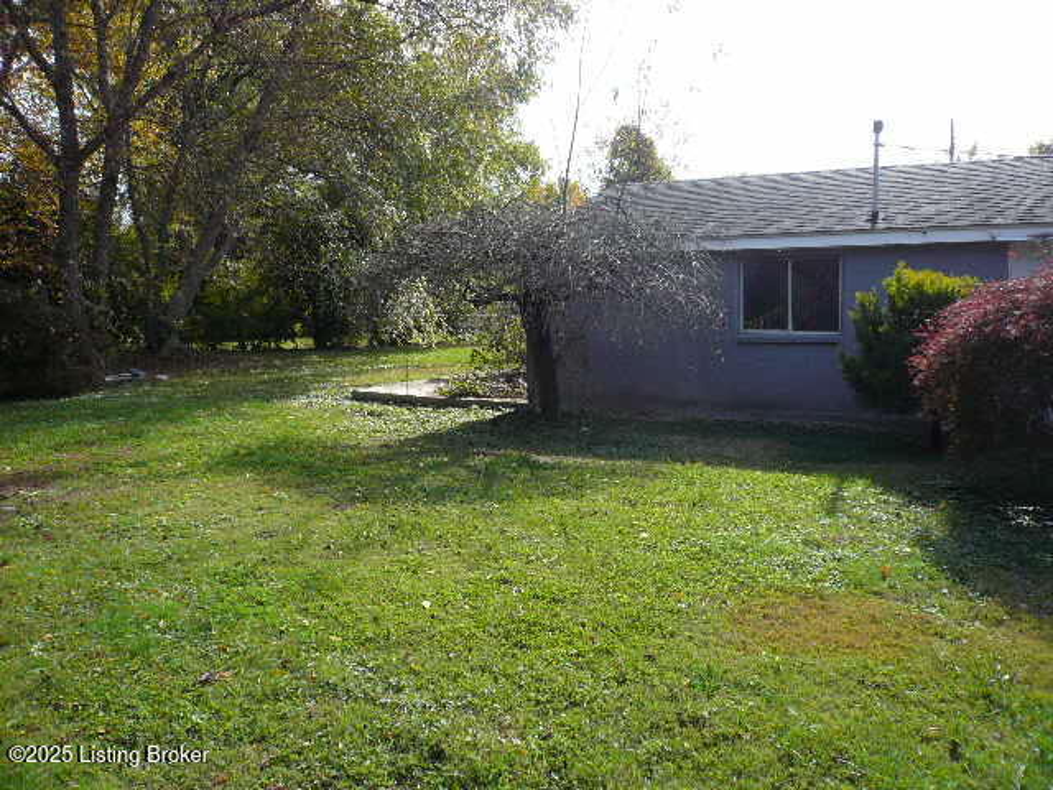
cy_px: 395
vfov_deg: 49.7
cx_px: 526
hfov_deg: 63.4
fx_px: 852
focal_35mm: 28
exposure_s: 1/640
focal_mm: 4.6
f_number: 2.8
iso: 100
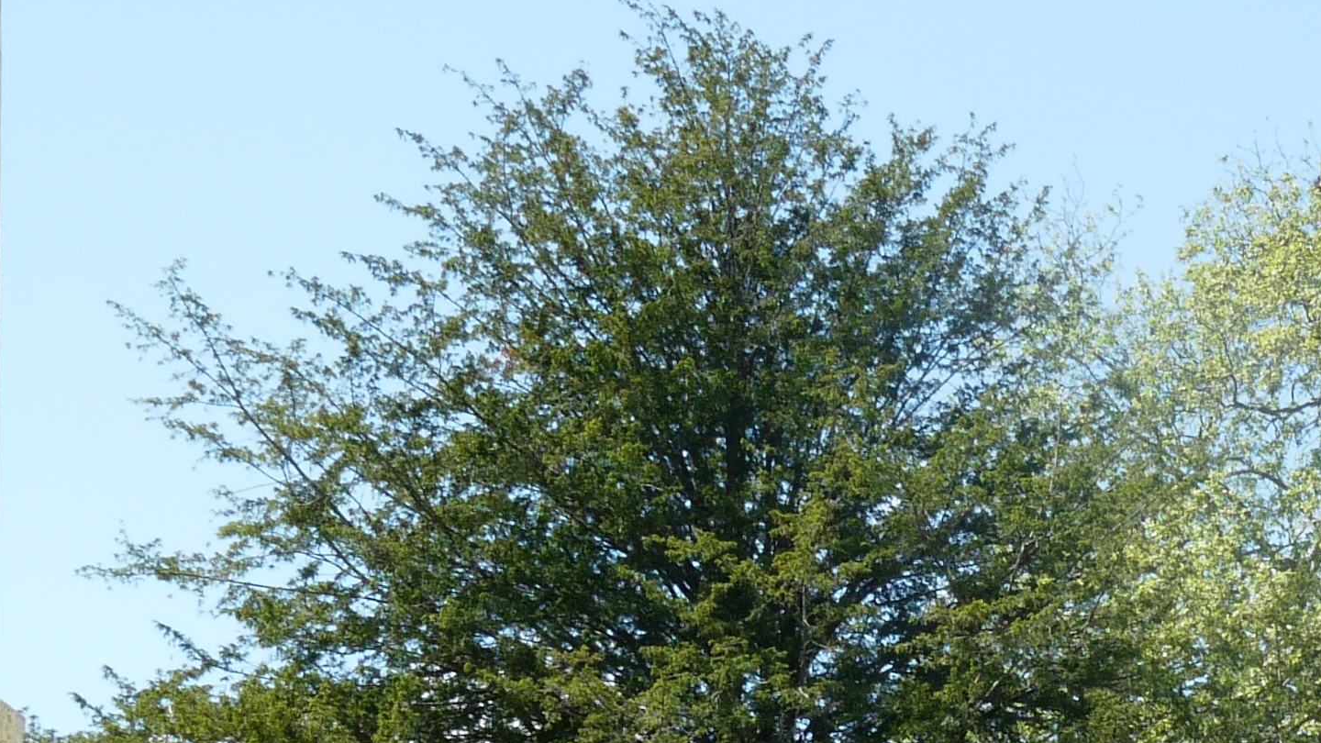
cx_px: 1582
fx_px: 4834
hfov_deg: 15.0
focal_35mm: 138
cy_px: 1252
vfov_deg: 8.5
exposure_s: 1/200
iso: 100
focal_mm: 9
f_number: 5.6
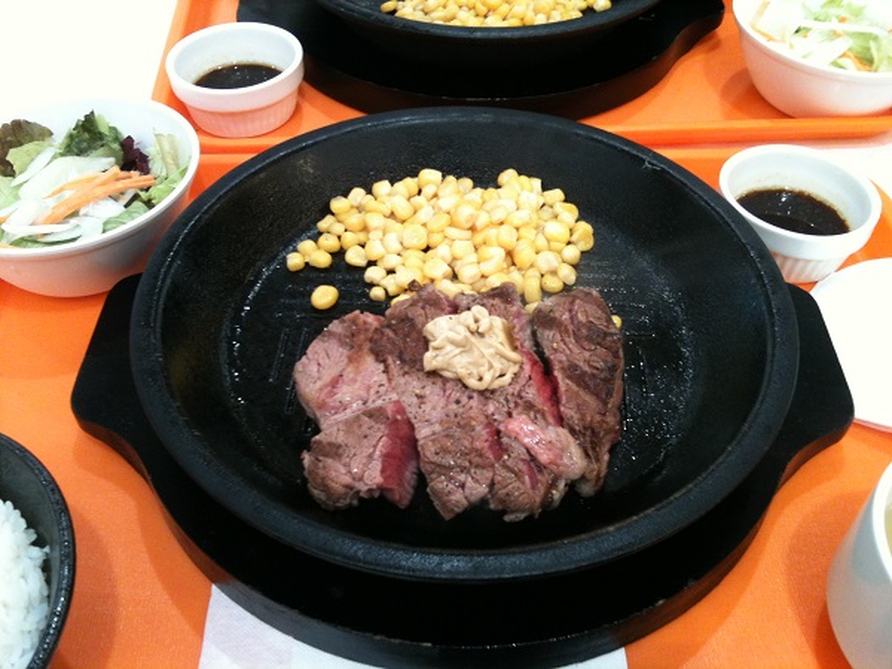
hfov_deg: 52.6
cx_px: 446
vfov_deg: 40.7
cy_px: 334
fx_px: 902
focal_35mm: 35
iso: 80
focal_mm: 3.85
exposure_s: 1/15
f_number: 2.8
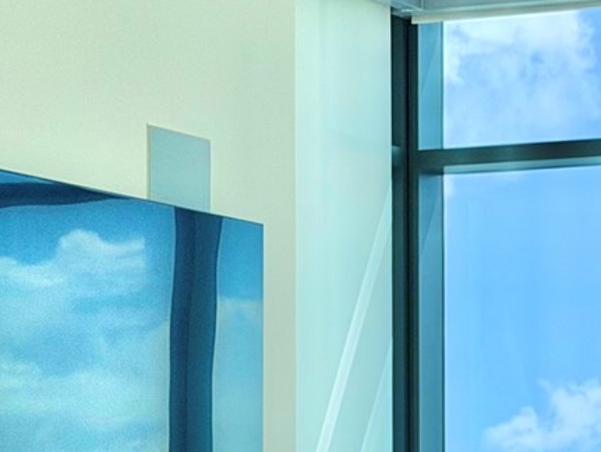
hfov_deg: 11.0
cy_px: 596
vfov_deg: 8.2
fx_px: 3093
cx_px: 629
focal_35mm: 178
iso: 64
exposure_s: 1/2415
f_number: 1.78
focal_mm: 6.76
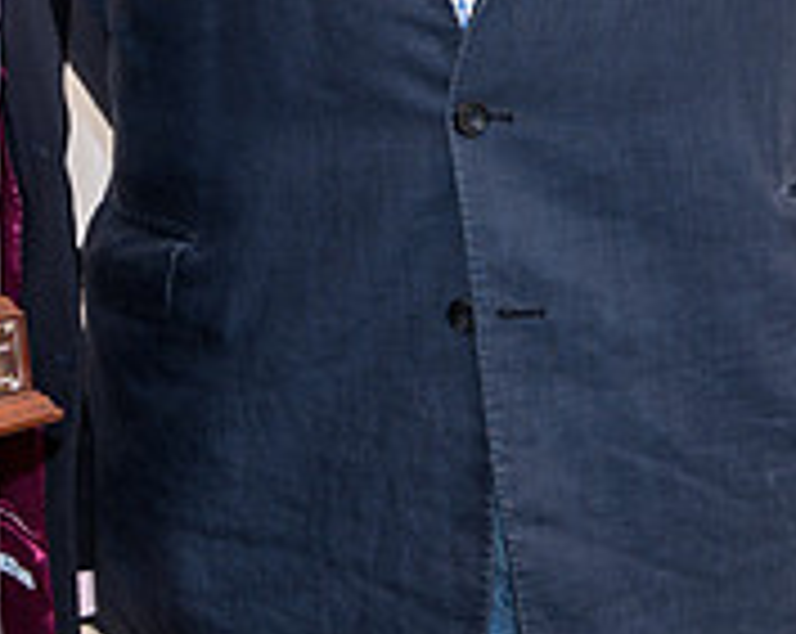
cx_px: 243
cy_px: -288
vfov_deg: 8.1
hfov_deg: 10.3
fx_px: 4398
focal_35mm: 187
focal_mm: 52
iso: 200
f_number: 5
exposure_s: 1/60
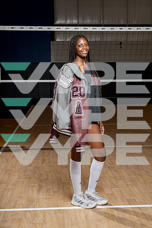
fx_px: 336
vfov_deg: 37.5
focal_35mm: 53
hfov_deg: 25.5
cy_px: 114
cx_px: 76
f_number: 8
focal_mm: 53
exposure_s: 1/250
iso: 100
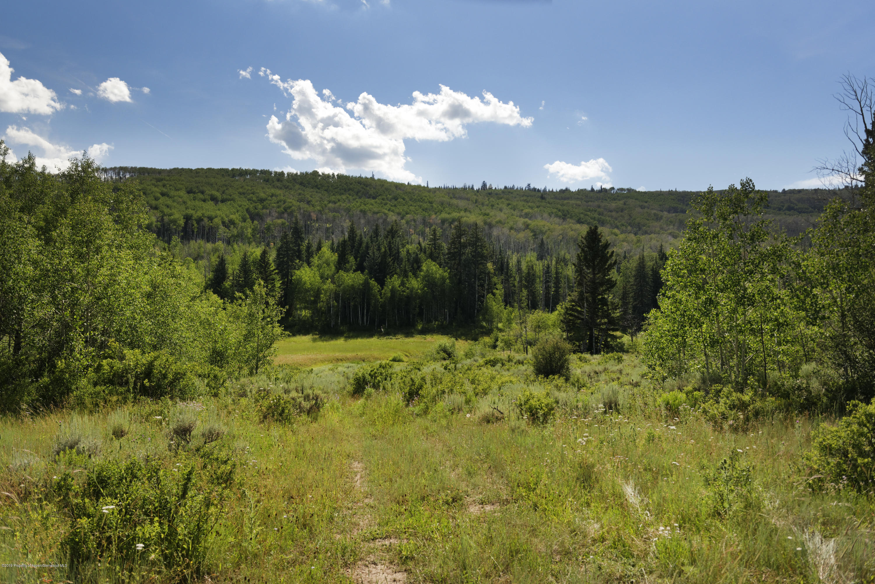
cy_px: 292
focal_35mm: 29
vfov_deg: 45.0
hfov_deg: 63.6
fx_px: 705
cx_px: 438
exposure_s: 1/3200
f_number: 5.6
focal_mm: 29
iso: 800
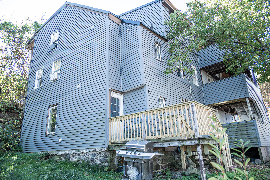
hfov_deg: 71.5
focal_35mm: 25
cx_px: 137
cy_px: 94
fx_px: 187
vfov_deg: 51.3
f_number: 5.6
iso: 280
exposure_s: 1/200
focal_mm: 24
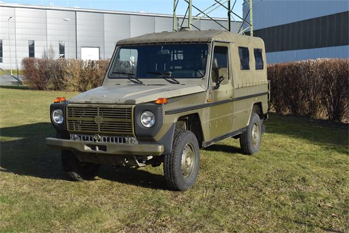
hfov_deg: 38.9
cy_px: 116
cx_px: 174
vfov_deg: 26.5
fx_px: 494
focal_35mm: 51
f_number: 8
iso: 100
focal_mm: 34
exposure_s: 1/200
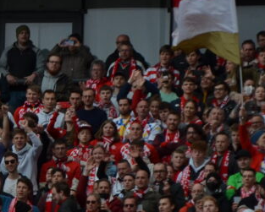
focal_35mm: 502
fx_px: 3941
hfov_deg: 3.8
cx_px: -83
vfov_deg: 3.1
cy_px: 369
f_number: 5.6
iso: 320
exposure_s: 1/500
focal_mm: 70
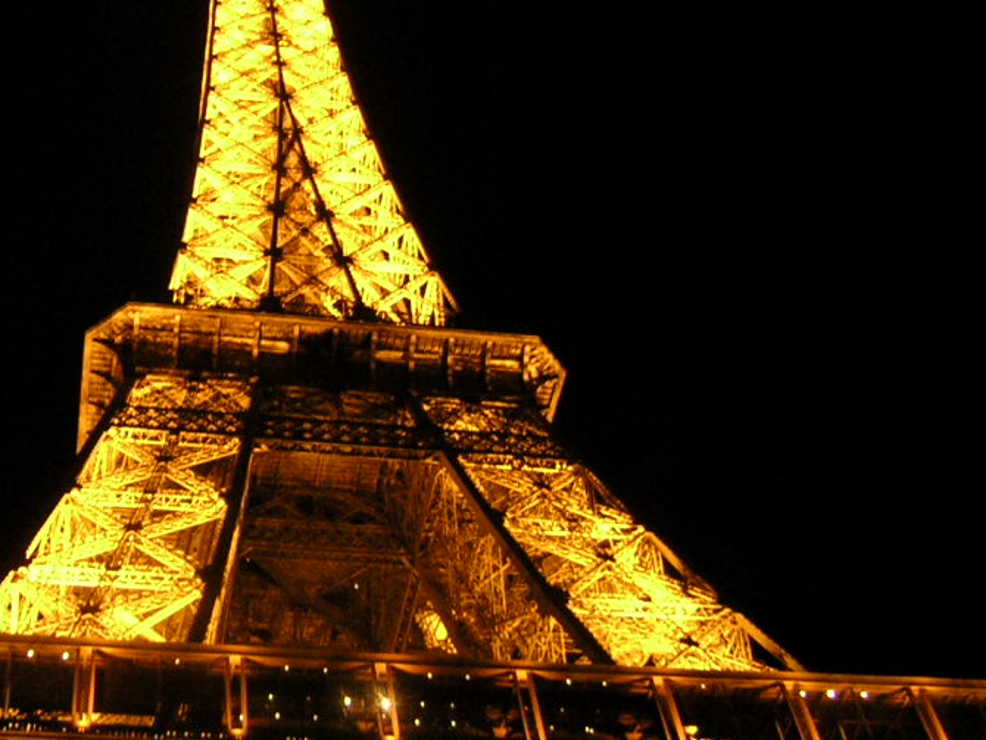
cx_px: 362
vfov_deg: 26.6
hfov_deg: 34.7
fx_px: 1567
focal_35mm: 55
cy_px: 324
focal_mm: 4.7
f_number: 2.6
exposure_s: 1/8.6
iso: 400
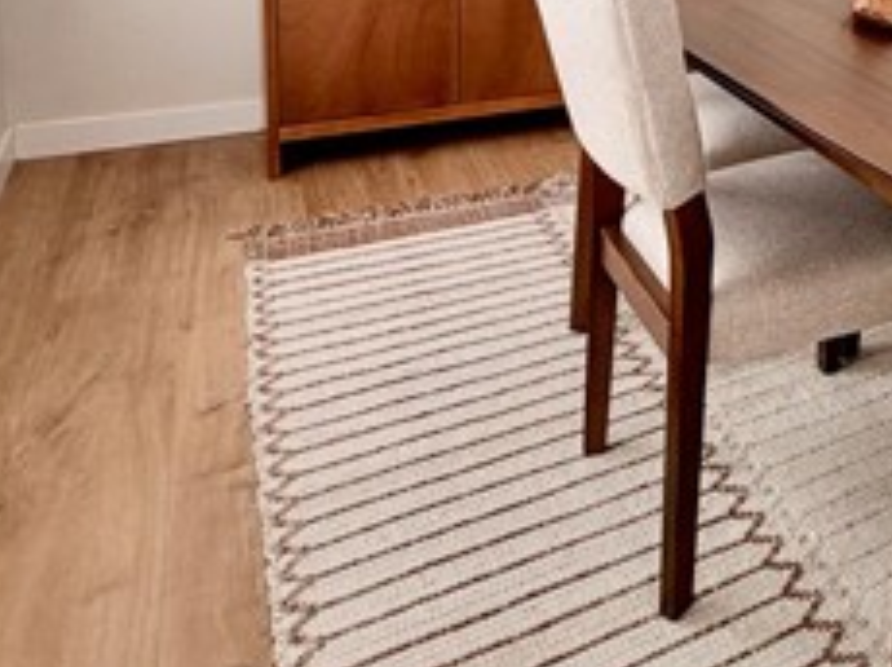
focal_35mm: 39
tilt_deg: -7.0
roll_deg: -4.2
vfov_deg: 32.0
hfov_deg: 38.1
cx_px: 1024
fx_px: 1004
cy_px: -85
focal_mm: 2.22
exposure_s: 1/121
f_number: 2.2
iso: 64
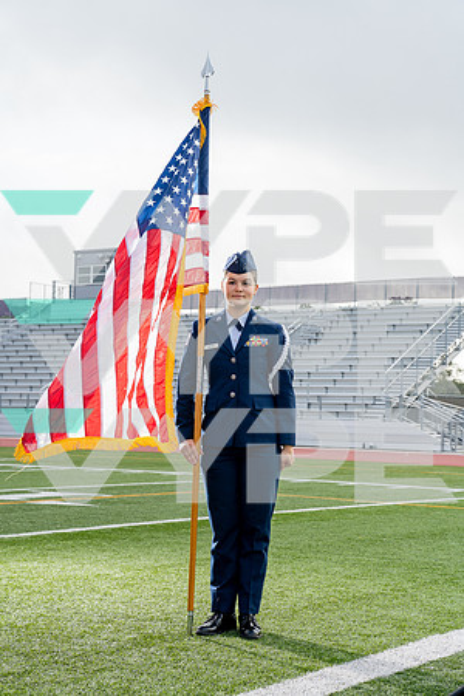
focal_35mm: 63
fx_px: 1218
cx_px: 232
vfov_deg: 31.9
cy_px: 348
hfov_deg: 21.6
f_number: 6.3
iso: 320
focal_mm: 63
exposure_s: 1/200
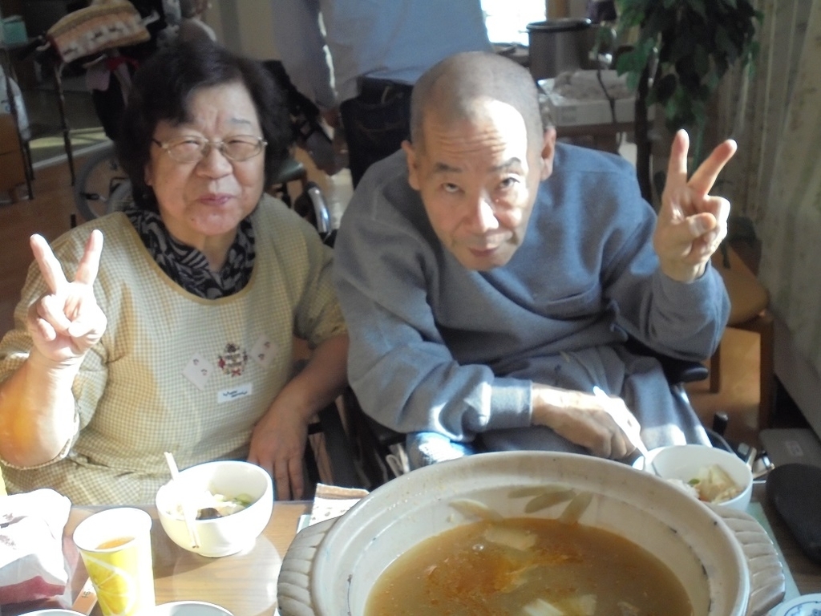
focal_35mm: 43
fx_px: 1020
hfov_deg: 43.9
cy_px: 308
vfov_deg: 33.6
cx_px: 410
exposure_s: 1/200
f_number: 4.5
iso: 400
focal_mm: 7.8
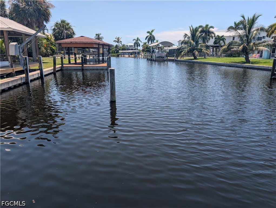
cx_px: 138
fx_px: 192
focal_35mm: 24
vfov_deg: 56.9
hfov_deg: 71.5
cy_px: 104
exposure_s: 1/7937
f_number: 1.68
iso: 20
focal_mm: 6.9
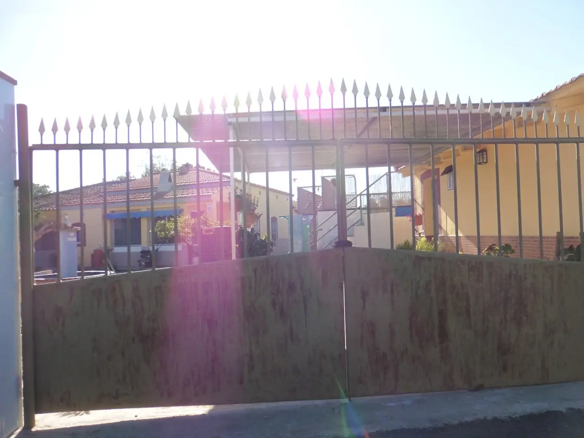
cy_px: 219
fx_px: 405
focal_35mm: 24
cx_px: 292
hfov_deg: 71.6
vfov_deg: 56.8
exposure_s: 1/640
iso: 100
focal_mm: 4.3
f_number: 4
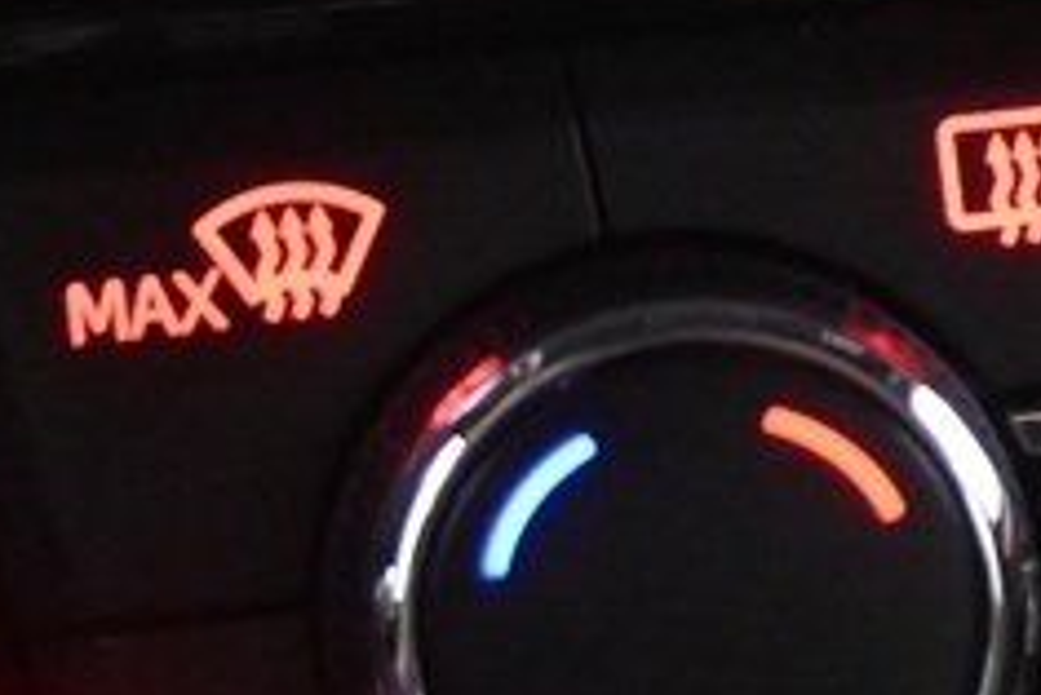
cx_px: 1971
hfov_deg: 9.4
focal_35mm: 207
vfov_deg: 6.6
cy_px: 483
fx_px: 5989
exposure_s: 1/20
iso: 3200
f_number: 3.8
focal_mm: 20
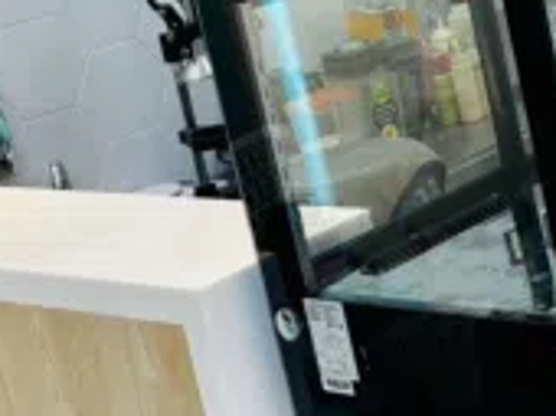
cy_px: -82
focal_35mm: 98
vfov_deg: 14.6
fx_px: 1572
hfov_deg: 18.5
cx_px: 749
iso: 50
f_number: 1.6
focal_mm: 5.96
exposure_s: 1/100
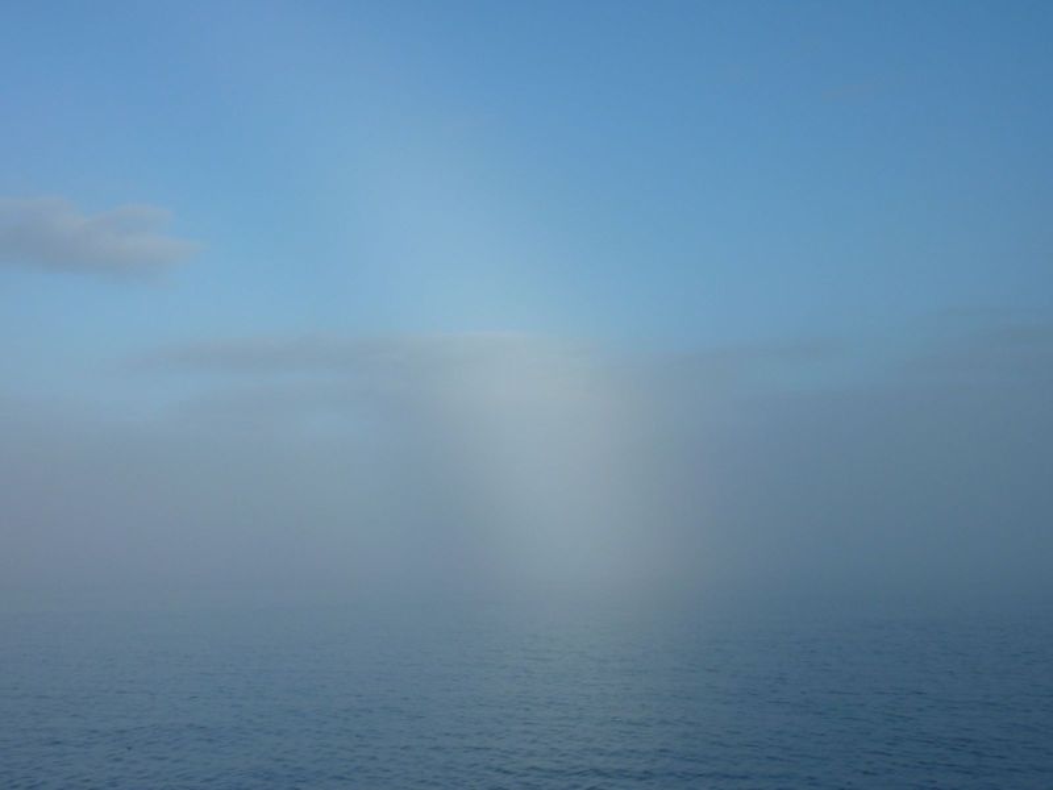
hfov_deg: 39.7
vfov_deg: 30.3
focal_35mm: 48
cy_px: 395
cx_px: 526
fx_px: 1460
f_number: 5
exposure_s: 1/400
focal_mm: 7.9
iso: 80
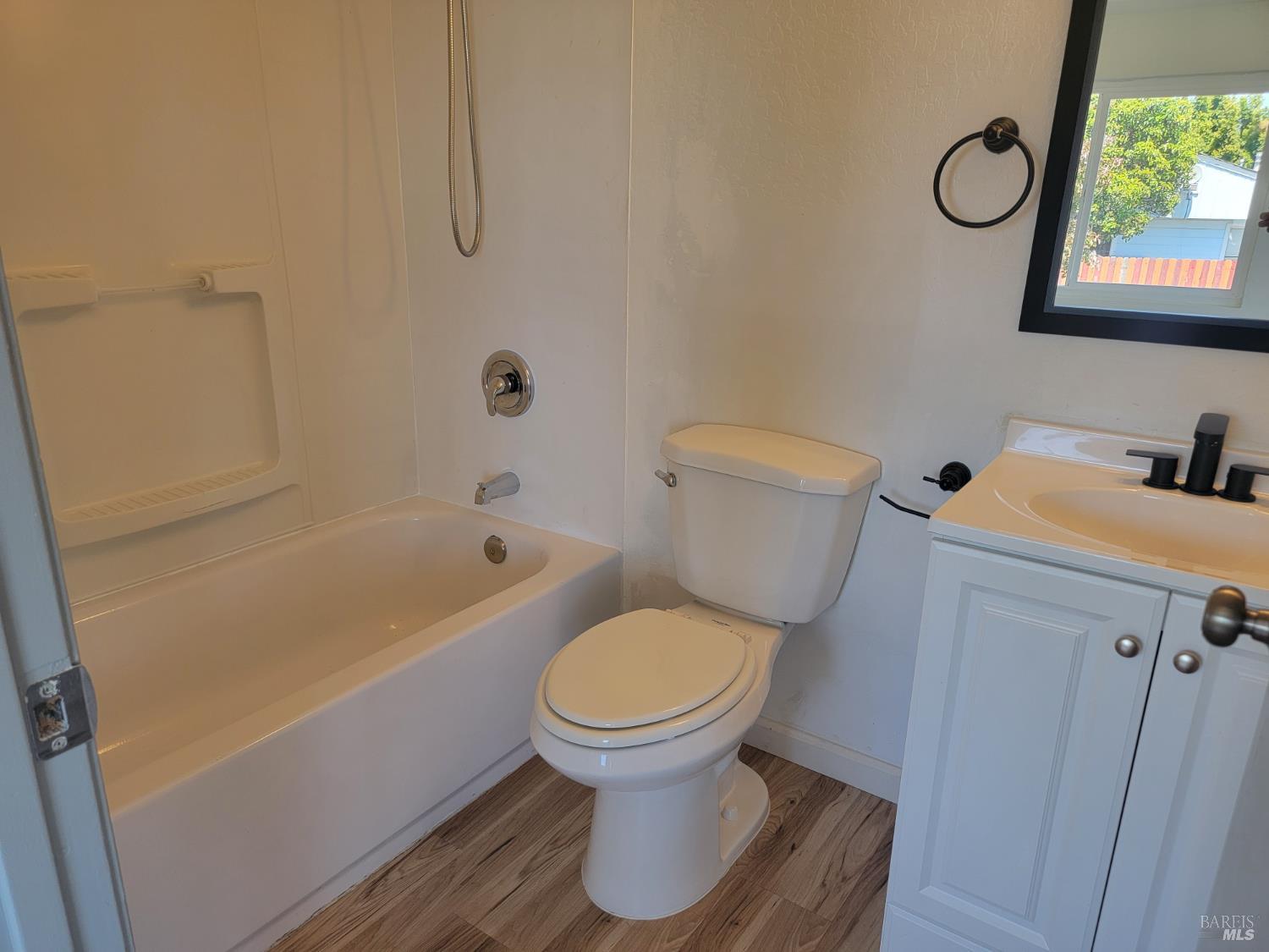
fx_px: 880
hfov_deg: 71.6
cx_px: 634
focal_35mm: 24
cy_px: 476
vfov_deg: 56.8
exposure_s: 1/120
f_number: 1.8
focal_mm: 6.7
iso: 80
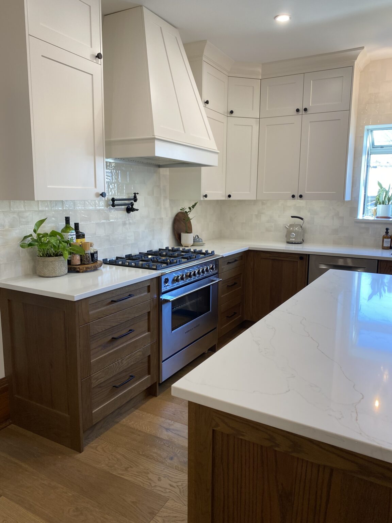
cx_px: 196
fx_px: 393
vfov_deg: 67.3
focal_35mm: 26
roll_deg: +0.2
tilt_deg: -9.0
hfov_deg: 53.1
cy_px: 262
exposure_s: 1/120
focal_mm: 4.25
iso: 100
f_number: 1.8
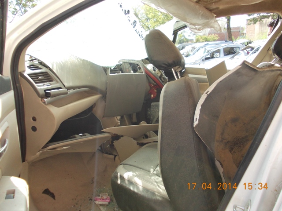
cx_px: 141
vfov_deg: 49.7
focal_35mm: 28
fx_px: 228
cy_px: 106
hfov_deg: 63.4
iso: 80
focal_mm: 4
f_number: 2.7
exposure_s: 1/200
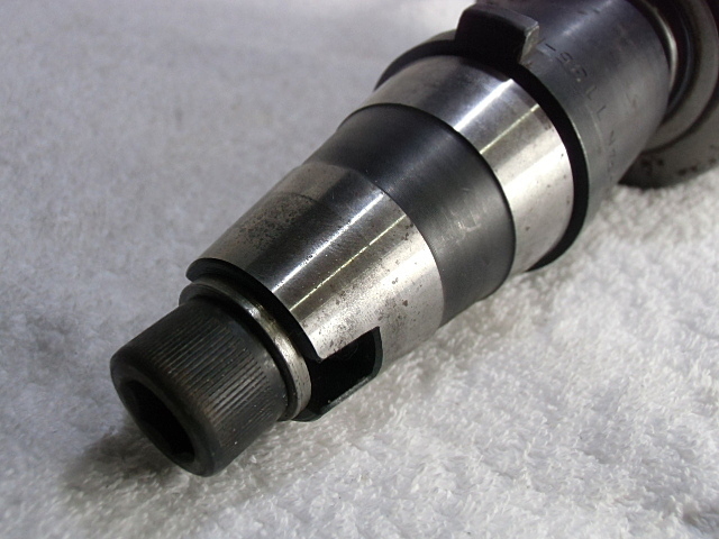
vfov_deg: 42.9
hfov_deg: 55.4
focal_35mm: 33
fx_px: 685
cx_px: 360
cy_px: 270
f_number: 3.7
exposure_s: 1/60
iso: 400
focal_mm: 5.93
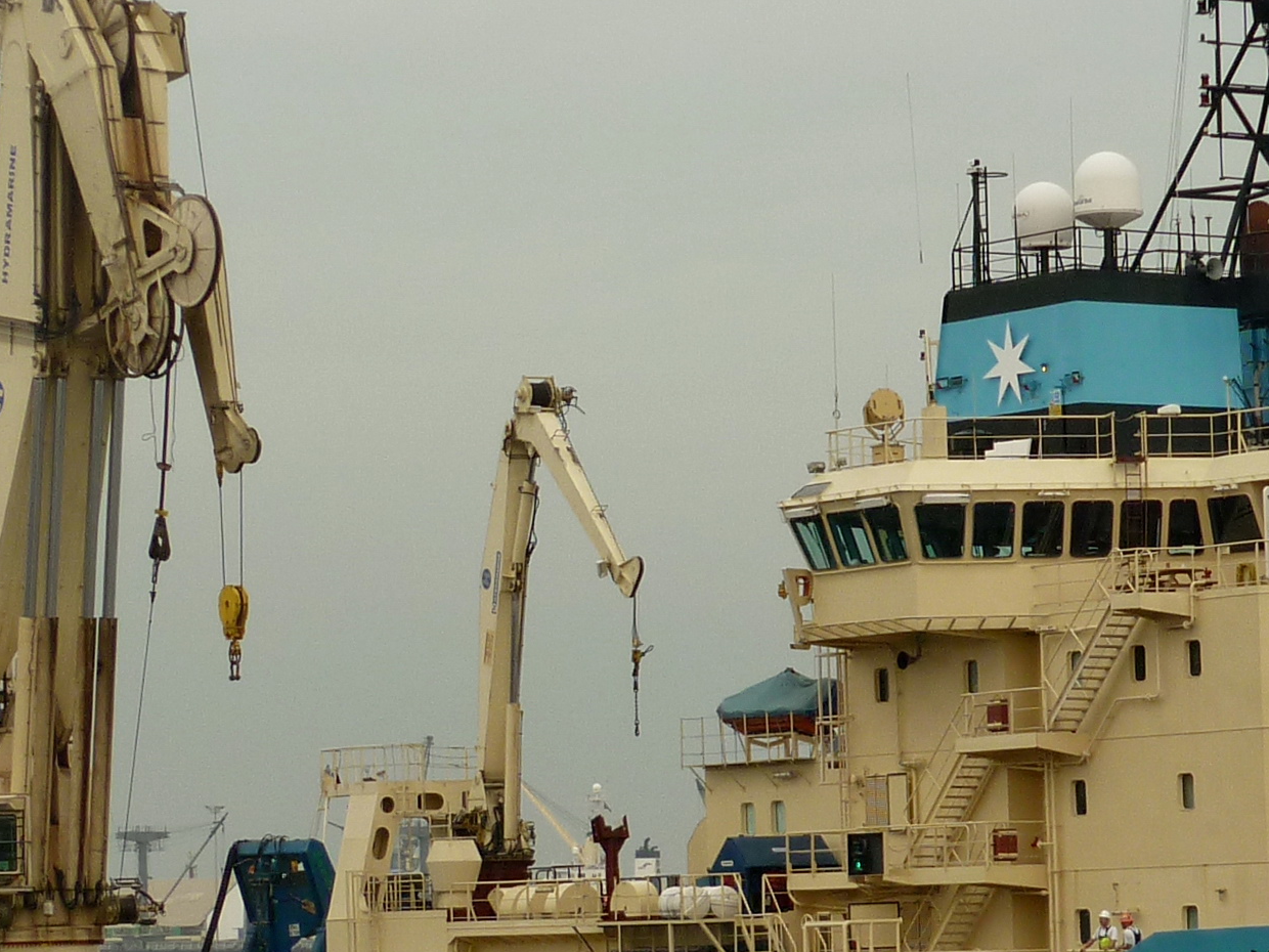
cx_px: 915
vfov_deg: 9.9
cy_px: 663
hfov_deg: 13.2
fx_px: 5462
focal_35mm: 149
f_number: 3.3
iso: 80
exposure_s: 1/500
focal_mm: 8.6
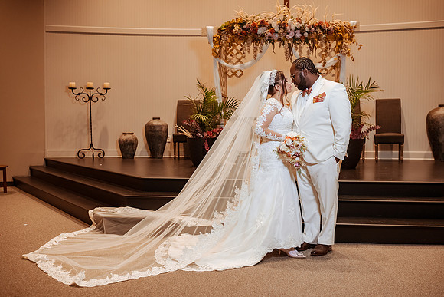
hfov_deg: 54.4
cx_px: 222
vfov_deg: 37.9
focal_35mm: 35
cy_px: 148
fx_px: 432
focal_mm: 35
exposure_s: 1/640
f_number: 2.8
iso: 1600
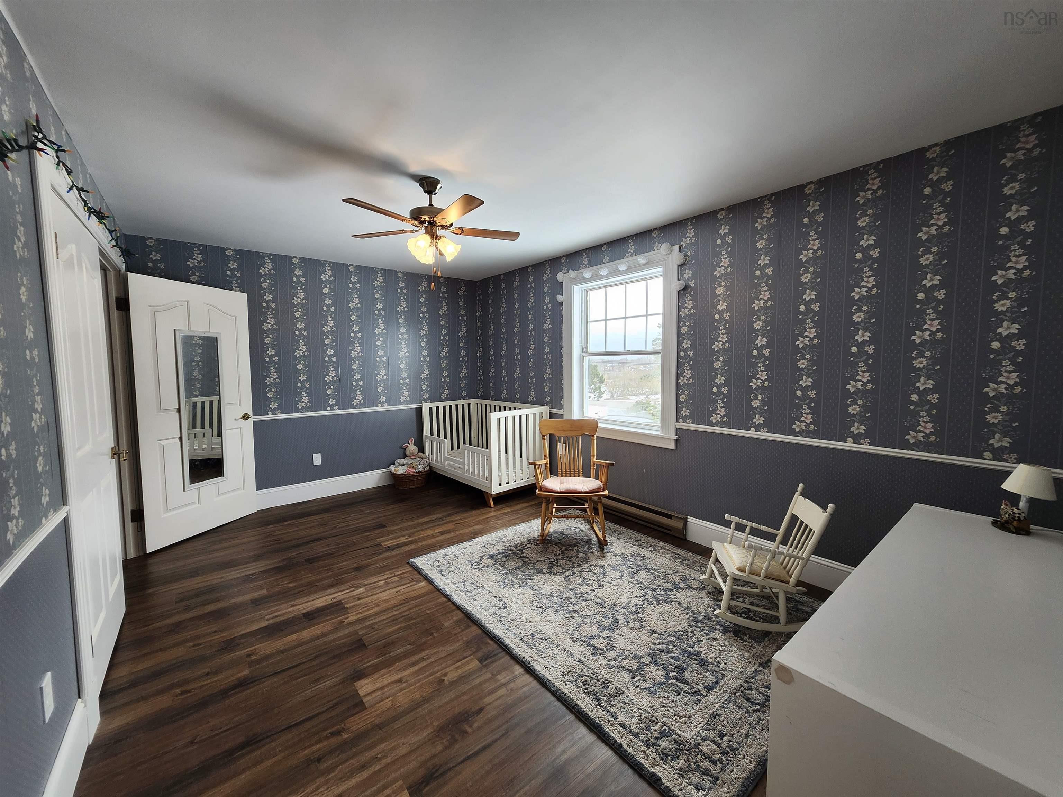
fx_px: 399
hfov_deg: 106.2
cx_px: 532
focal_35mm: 13
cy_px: 398
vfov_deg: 89.9
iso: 50
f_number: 2.2
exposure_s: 1/60
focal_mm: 1.74
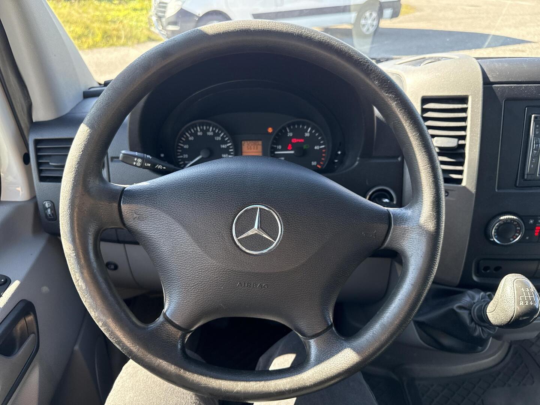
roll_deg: -3.1
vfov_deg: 56.8
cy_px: 202
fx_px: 374
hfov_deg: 71.6
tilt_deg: -28.4
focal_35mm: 24
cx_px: 270
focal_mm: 6.76
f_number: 1.78
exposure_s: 1/203
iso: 200
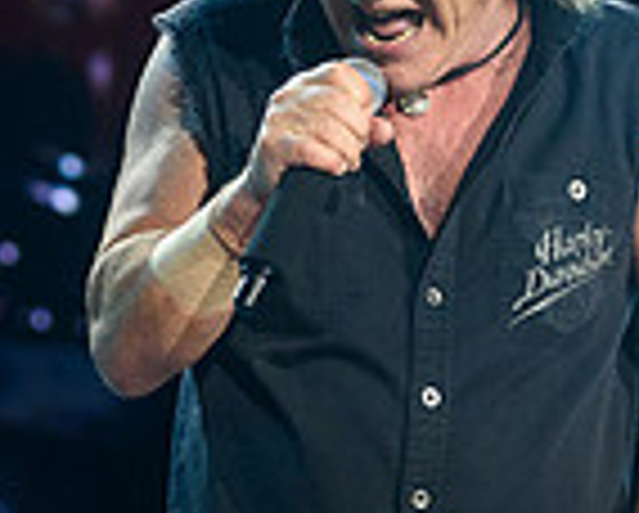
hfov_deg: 5.2
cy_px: 82
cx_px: 94
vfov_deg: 4.2
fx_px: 7064
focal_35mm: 373
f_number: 4
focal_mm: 86
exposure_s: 1/500
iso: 2500
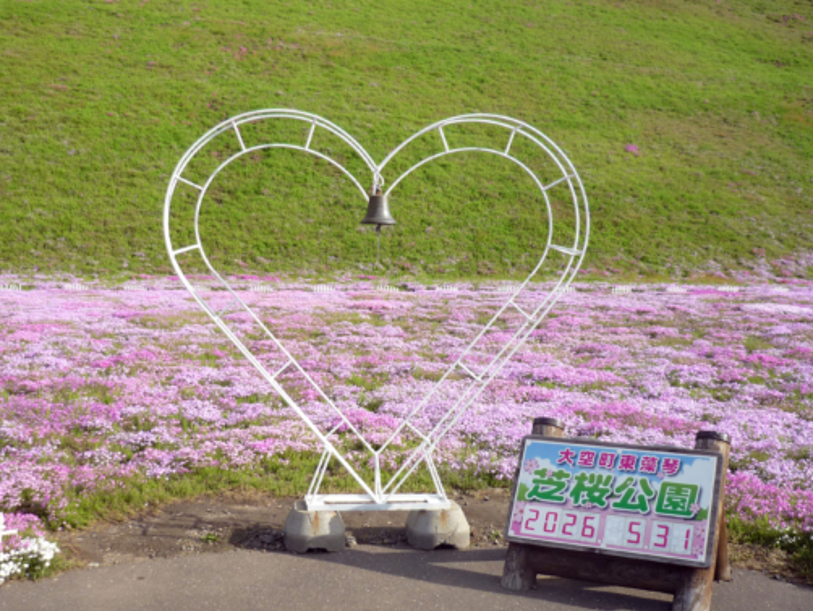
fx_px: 1010
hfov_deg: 43.8
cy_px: 284
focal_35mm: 43
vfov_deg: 33.6
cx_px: 387
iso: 100
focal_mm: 6
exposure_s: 1/800
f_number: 2.9
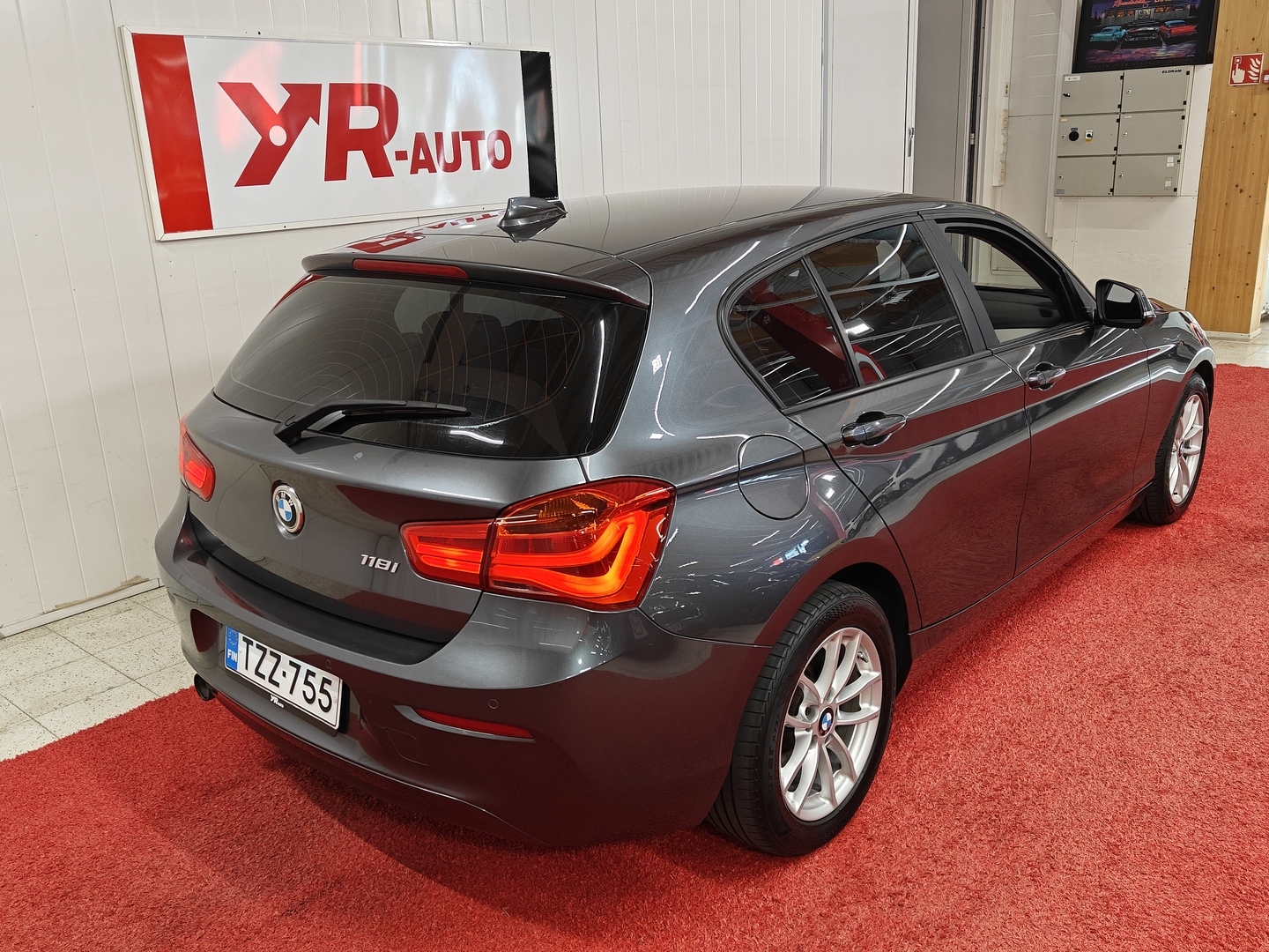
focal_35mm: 30
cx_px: 634
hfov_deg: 60.0
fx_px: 1100
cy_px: 476
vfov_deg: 46.8
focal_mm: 5.59
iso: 100
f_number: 1.8
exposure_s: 1/80
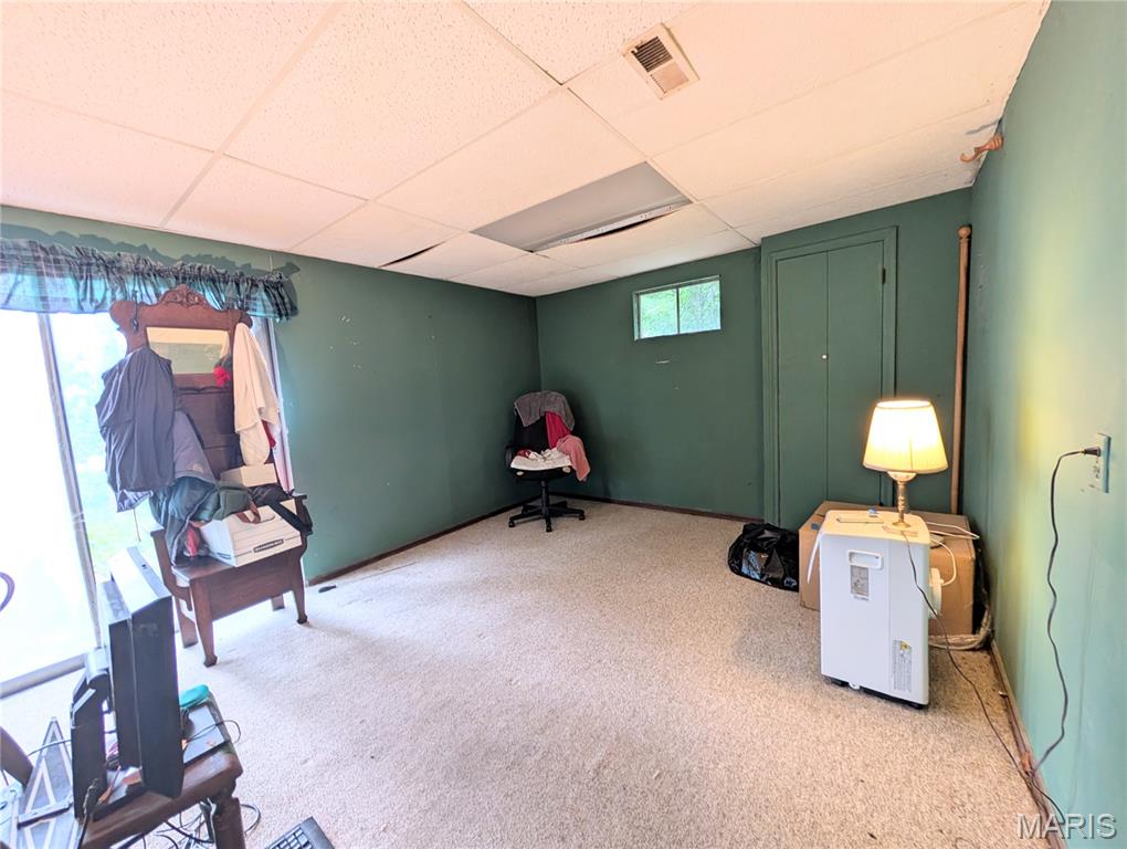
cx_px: 564
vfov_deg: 94.6
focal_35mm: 12
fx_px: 391
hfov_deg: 110.5
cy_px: 424
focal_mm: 2.02
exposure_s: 1/40
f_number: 1.7
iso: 88
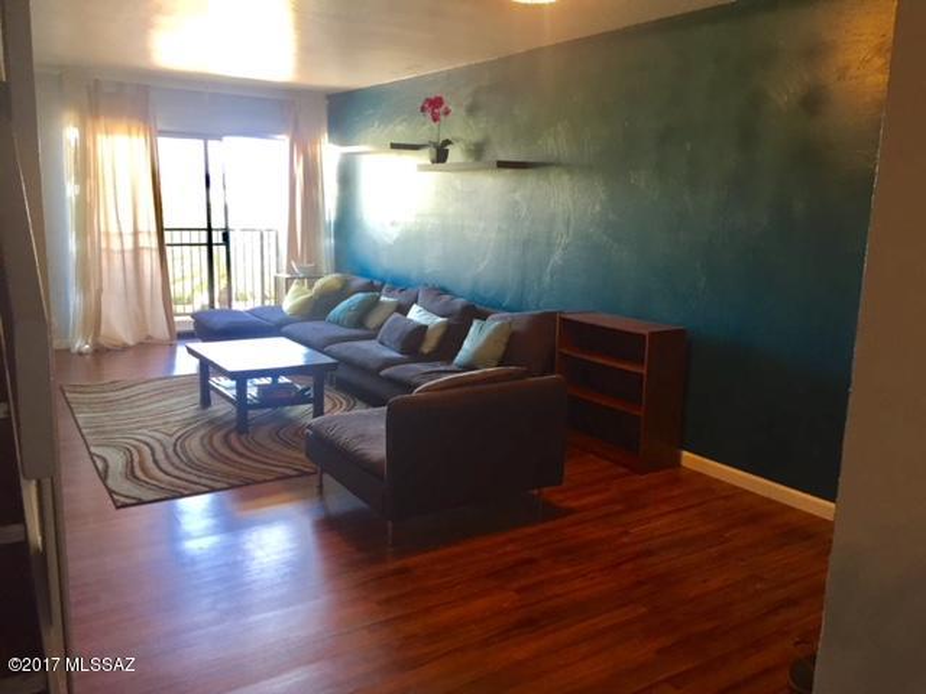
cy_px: 347
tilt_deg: -10.3
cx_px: 463
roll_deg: -1.9
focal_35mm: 29
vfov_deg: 48.2
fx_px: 776
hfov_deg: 61.7
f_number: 2.2
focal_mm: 4.15
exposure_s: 1/30
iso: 80
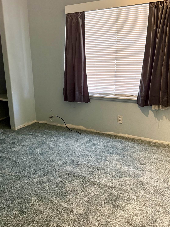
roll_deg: +1.8
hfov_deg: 38.4
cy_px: 119
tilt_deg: -14.9
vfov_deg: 50.1
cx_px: 64
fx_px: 242
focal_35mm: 37
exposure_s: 1/40
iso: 800
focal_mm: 6.76
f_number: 1.78
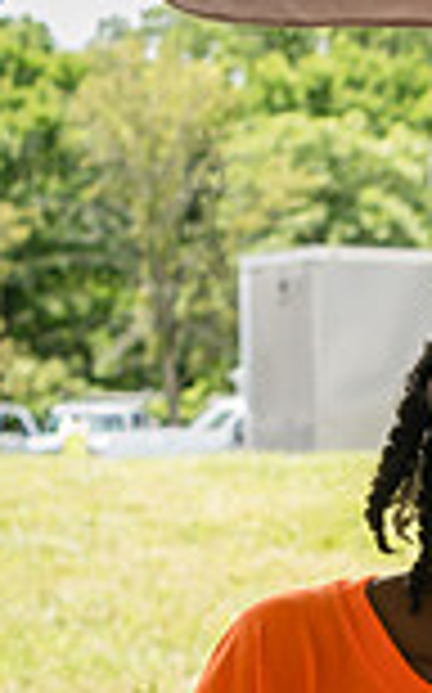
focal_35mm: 142
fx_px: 2680
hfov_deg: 8.4
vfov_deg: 14.3
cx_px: 1054
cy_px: 820
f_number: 4
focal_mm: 35
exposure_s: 1/320
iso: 200
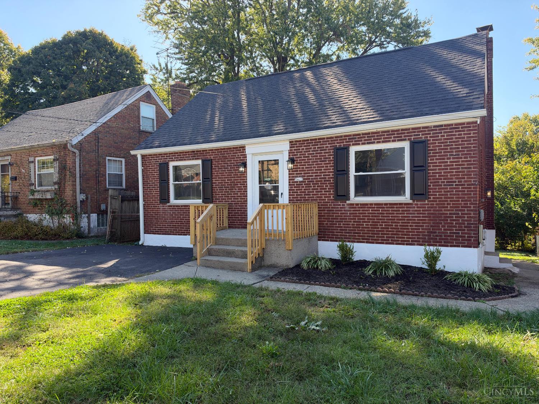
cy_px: 202
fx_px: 374
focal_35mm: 24
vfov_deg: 56.8
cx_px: 270
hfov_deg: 71.6
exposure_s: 1/895
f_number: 1.8
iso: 100
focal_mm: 6.93
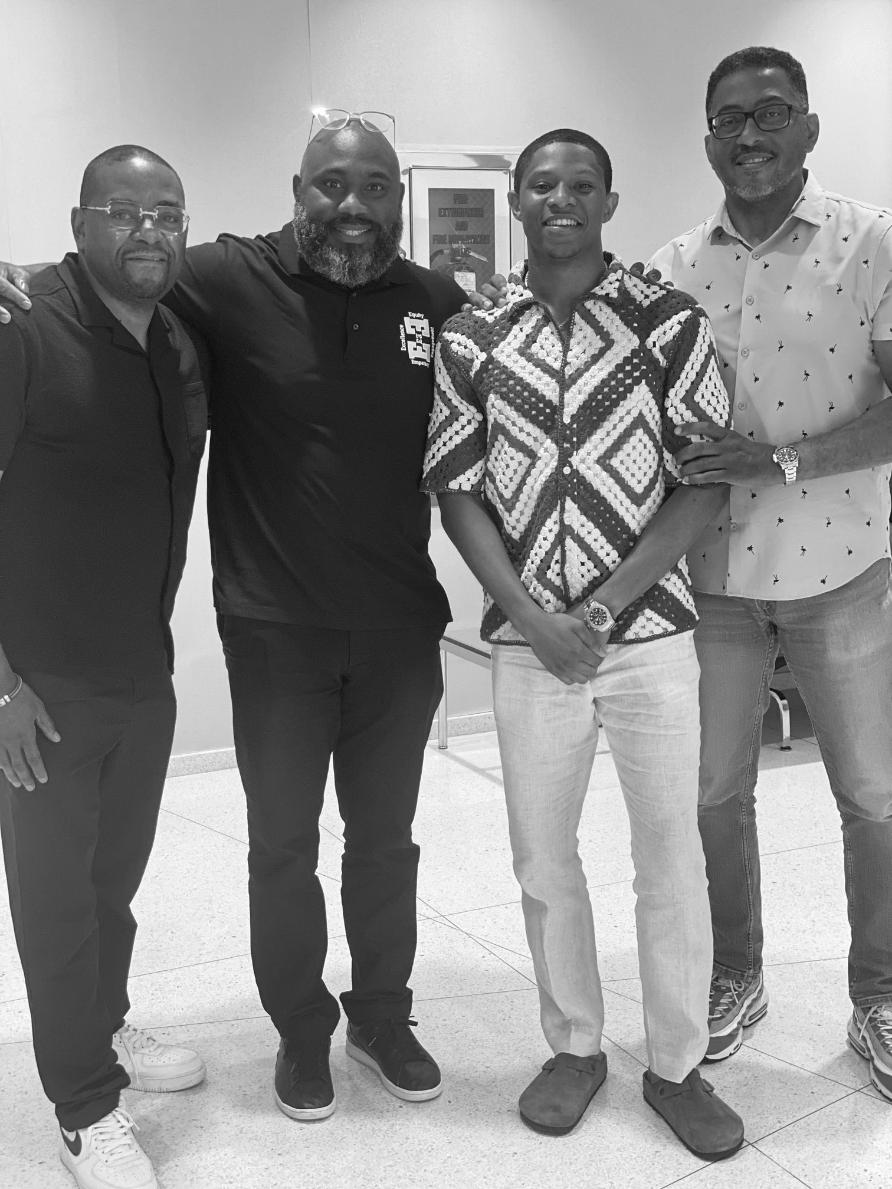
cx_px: 446
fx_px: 1787
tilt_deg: -9.2
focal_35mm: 52
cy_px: 594
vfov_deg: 36.8
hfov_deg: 28.0
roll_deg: +0.6
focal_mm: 6
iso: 125
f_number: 2
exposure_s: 1/40
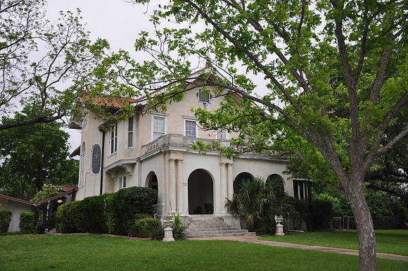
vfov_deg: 39.9
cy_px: 136
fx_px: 373
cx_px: 204
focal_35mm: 33
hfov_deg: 57.3
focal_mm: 22
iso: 400
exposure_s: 1/125
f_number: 3.8
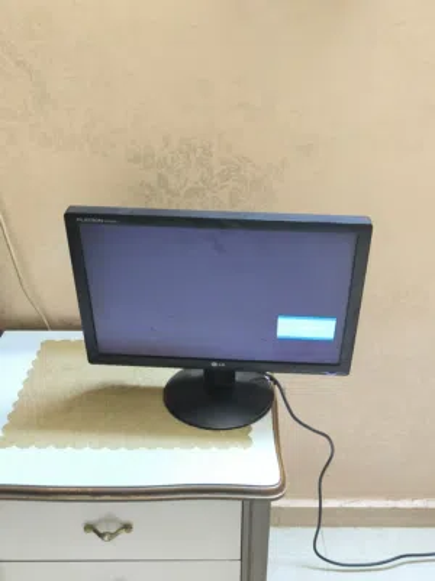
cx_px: 218
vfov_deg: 52.6
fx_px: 586
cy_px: 290
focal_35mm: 35
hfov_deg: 40.7
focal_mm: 6.92
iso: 800
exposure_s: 1/48.8
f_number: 1.9
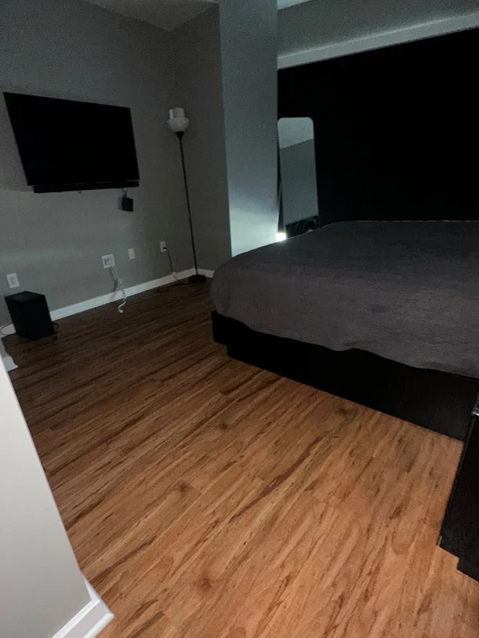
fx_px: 332
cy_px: 325
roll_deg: +2.3
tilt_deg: -23.5
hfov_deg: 71.4
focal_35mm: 18
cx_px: 217
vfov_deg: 87.7
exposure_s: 1/30
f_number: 2.2
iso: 320
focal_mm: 2.22
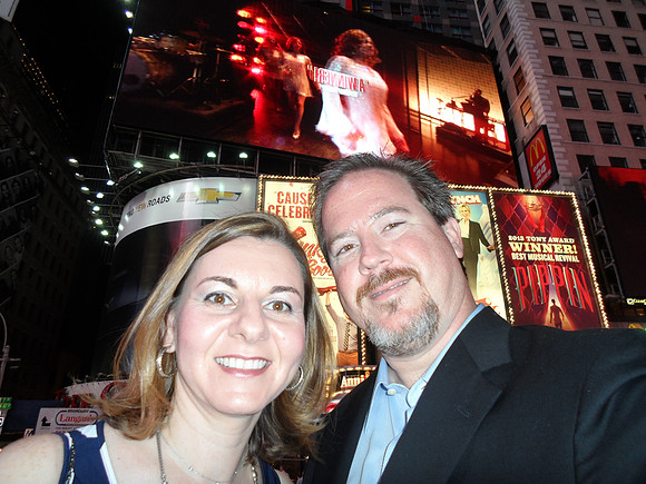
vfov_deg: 54.9
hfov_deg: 69.4
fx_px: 467
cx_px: 323
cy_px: 242
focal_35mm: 25
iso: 100
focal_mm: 4.5
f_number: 2.5
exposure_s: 1/30
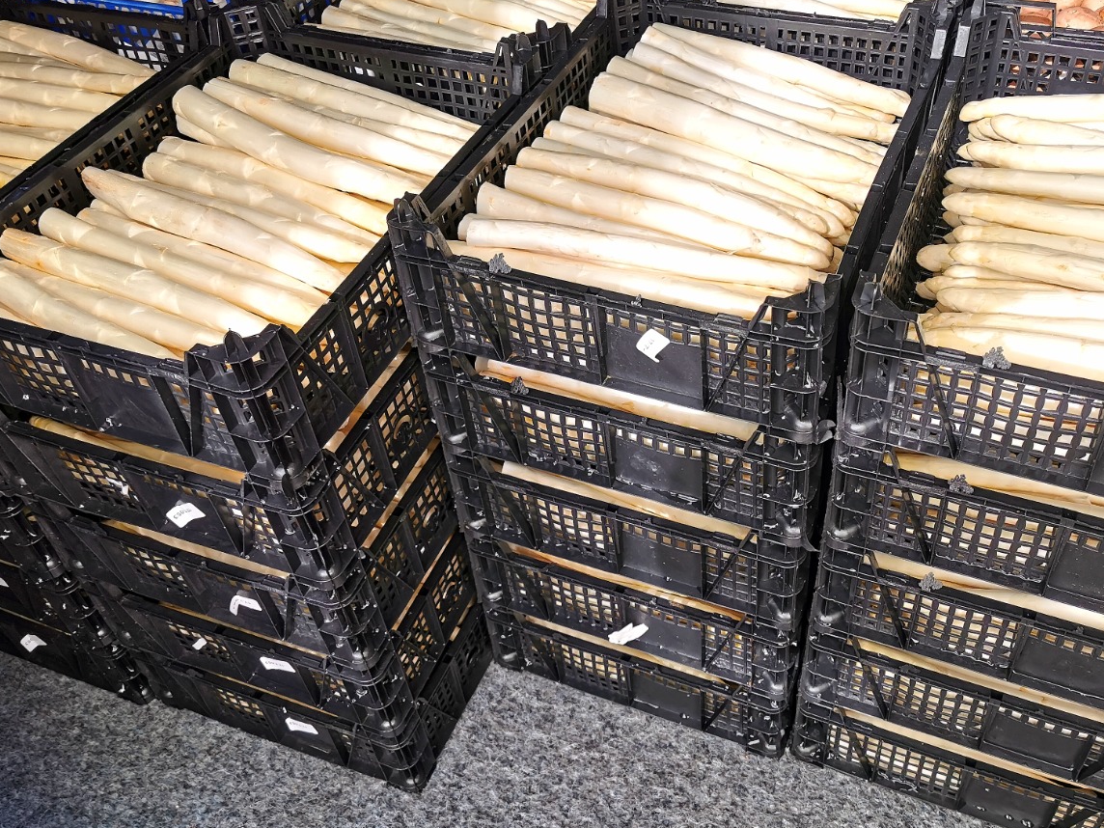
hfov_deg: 53.7
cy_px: 357
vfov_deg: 41.7
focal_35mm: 34
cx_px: 649
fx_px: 1084
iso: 50
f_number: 1.6
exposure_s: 1/763
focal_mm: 5.56
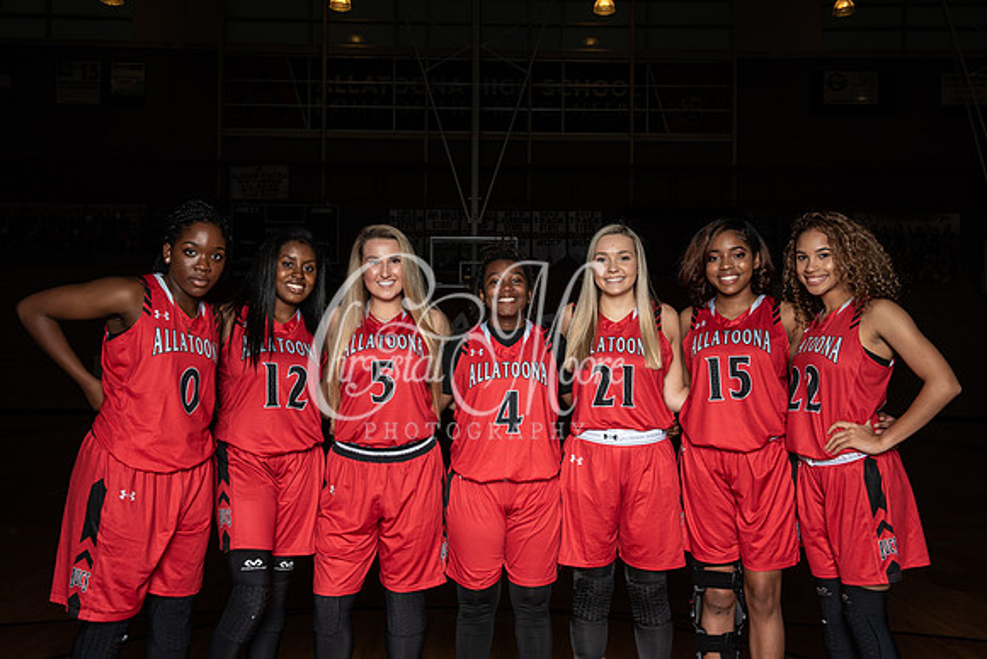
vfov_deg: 35.1
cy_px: 330
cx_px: 494
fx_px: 1042
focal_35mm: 38
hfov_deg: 50.7
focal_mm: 38
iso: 320
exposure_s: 1/200
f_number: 14
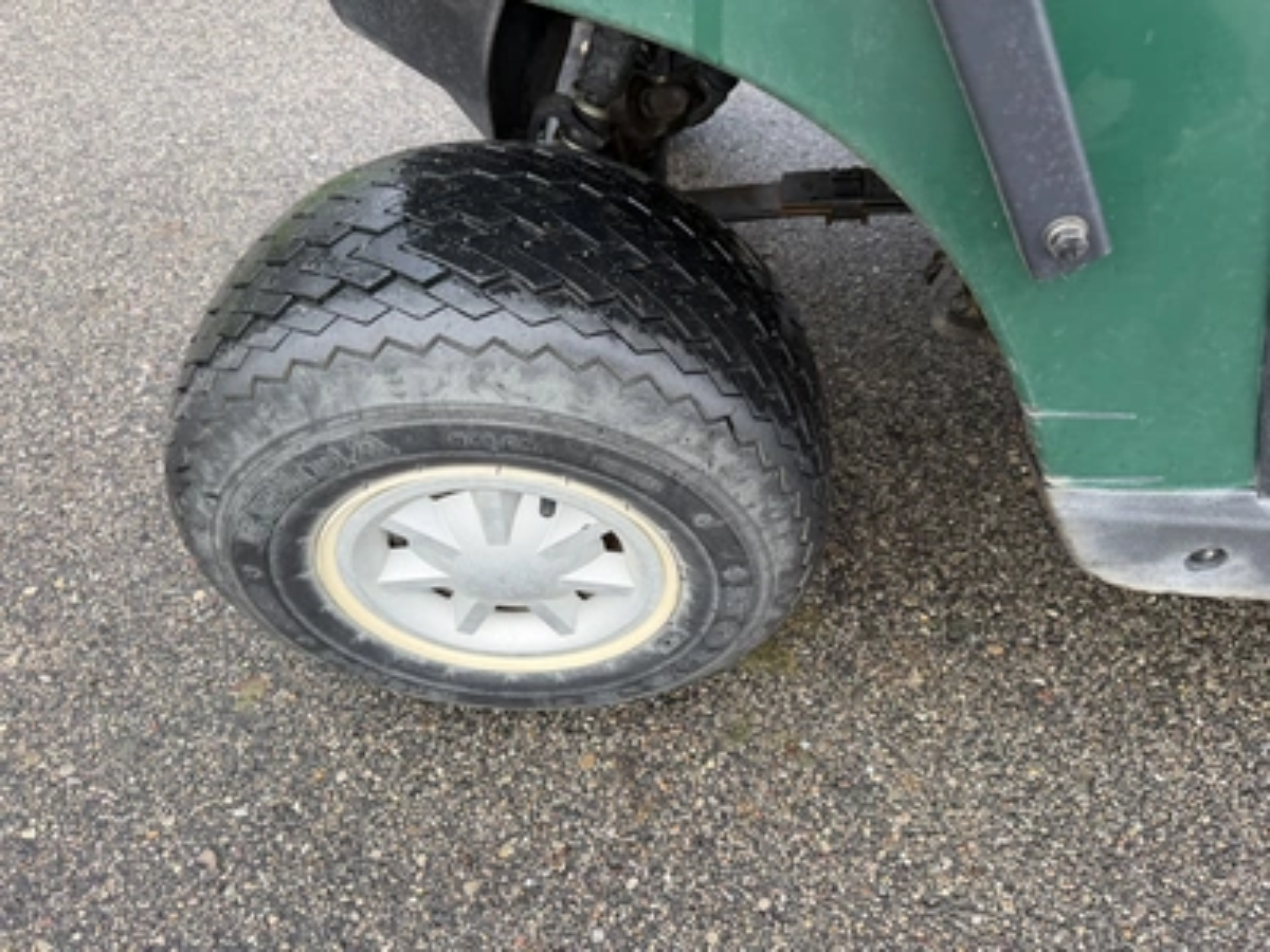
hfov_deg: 71.6
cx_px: 635
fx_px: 881
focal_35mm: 24
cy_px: 476
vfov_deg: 56.8
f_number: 1.78
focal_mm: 6.76
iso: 80
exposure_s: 1/180
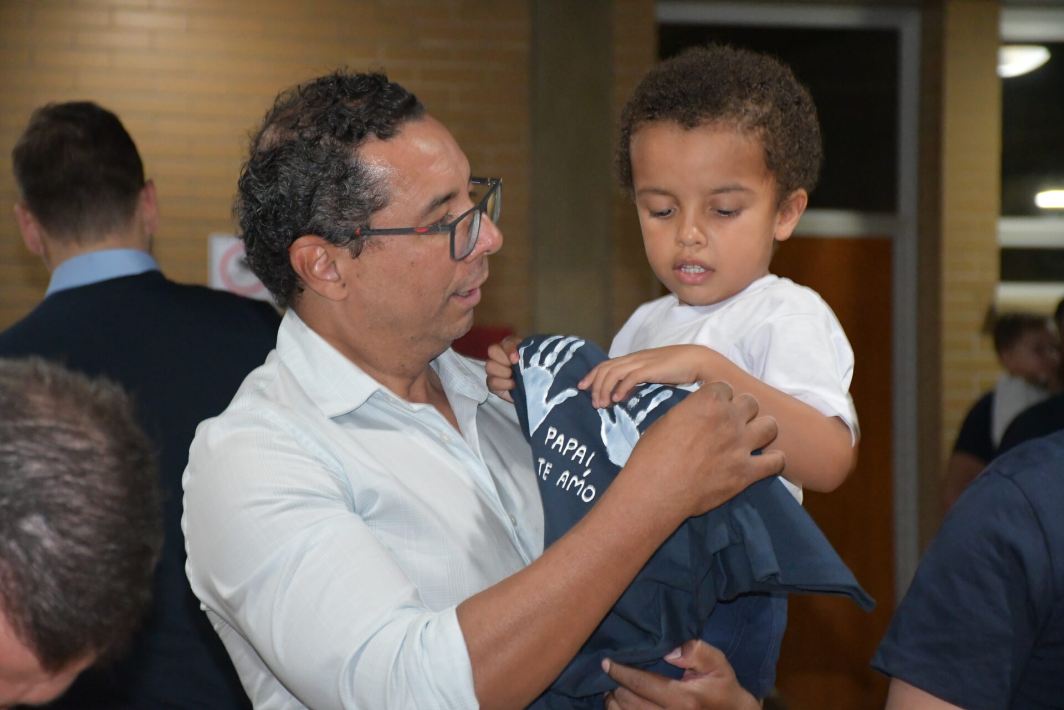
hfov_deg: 16.1
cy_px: 355
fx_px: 3753
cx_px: 532
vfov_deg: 10.8
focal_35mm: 127
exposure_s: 1/60
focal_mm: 85
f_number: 5.3
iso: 5000
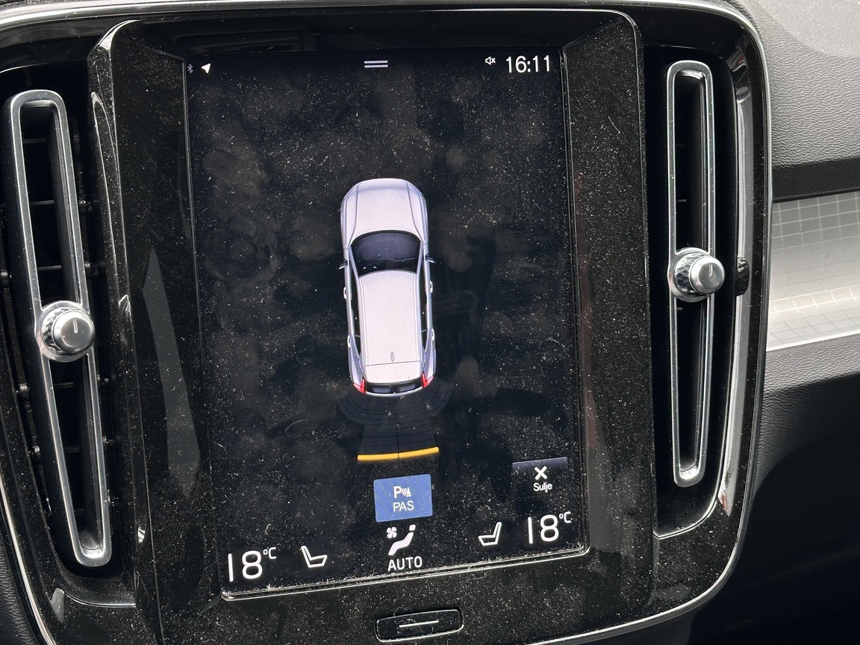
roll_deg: -4.0
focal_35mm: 60
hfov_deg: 32.1
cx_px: 351
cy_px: 334
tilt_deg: -24.6
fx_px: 1491
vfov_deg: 24.4
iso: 80
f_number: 1.78
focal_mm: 6.86
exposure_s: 1/116
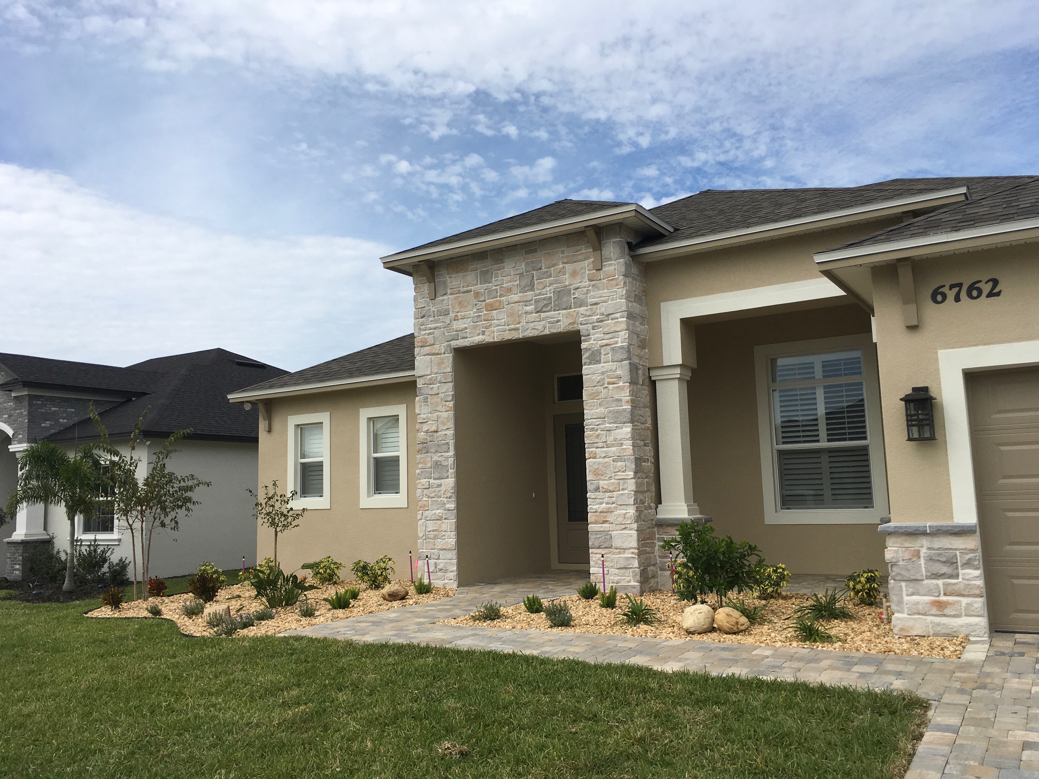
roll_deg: +1.9
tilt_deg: +7.9
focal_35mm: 29
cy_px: 390
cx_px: 520
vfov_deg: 48.2
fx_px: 870
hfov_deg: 61.7
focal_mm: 4.15
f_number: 2.2
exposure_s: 1/1876
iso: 25
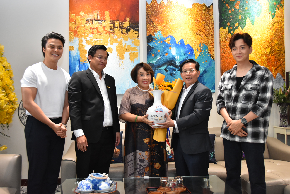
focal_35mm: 33
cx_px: 145
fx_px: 266
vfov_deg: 40.0
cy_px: 97
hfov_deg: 57.2
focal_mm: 22
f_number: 5
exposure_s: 1/125
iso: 1600
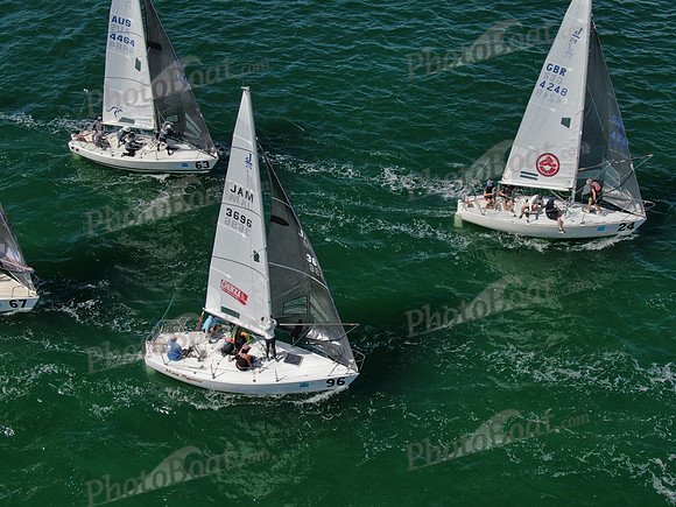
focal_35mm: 47
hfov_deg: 40.4
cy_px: 254
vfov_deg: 30.9
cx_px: 338
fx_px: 918
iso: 100
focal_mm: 8.42
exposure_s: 1/1600
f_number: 3.8
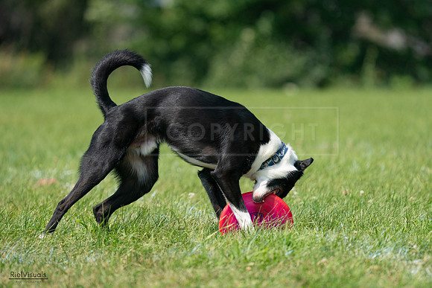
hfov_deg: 5.8
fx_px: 4273
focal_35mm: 356
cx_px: 216
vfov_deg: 3.9
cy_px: 144
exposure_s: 1/4000
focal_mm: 356
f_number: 6.3
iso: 1000
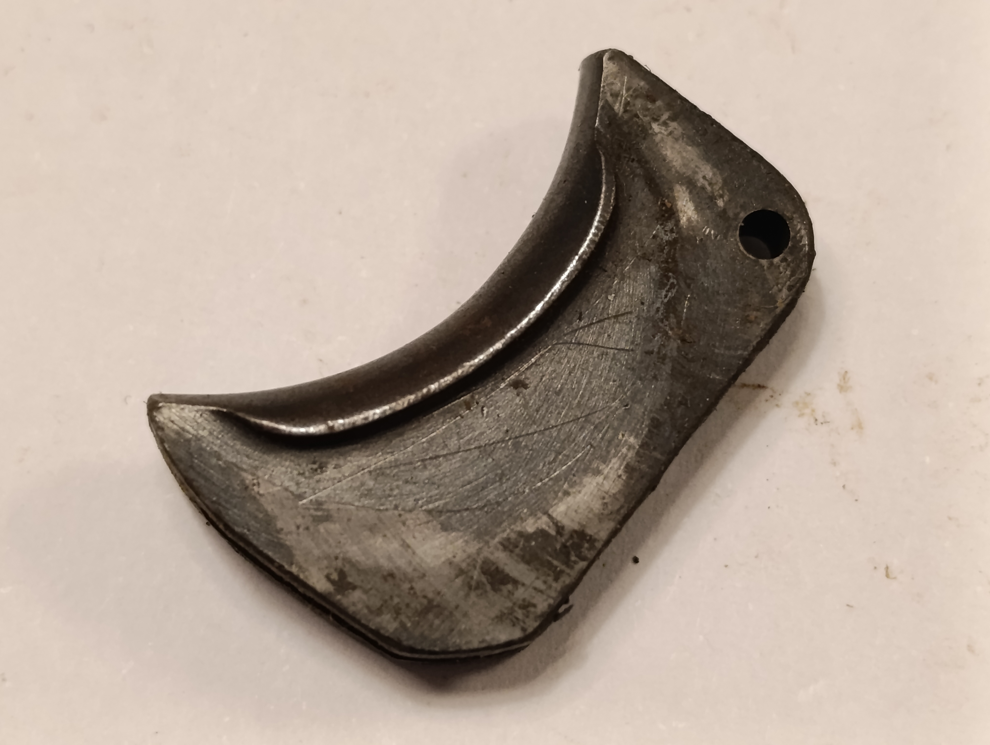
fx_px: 2635
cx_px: 495
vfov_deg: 16.1
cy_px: 372
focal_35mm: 92
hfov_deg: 21.3
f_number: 1.6
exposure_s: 1/100
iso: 1000
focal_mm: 6.14
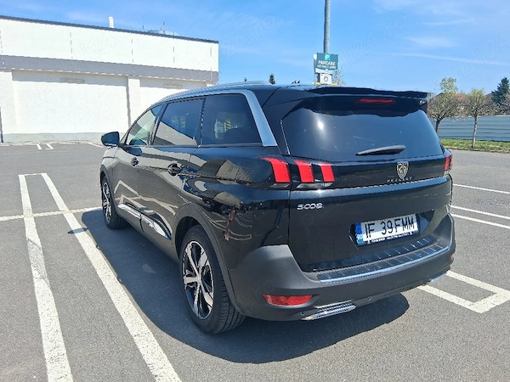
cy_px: 191
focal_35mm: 26
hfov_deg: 67.3
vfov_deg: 53.1
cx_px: 255
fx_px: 383
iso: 25
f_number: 1.8
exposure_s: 1/714
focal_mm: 3.98
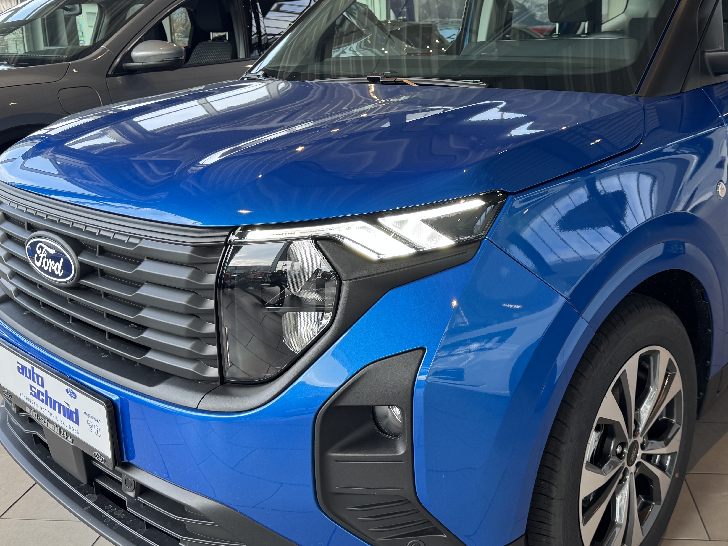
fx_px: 736
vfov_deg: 40.6
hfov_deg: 52.1
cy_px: 231
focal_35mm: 35
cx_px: 454
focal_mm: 6.76
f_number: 1.78
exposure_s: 1/100
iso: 64
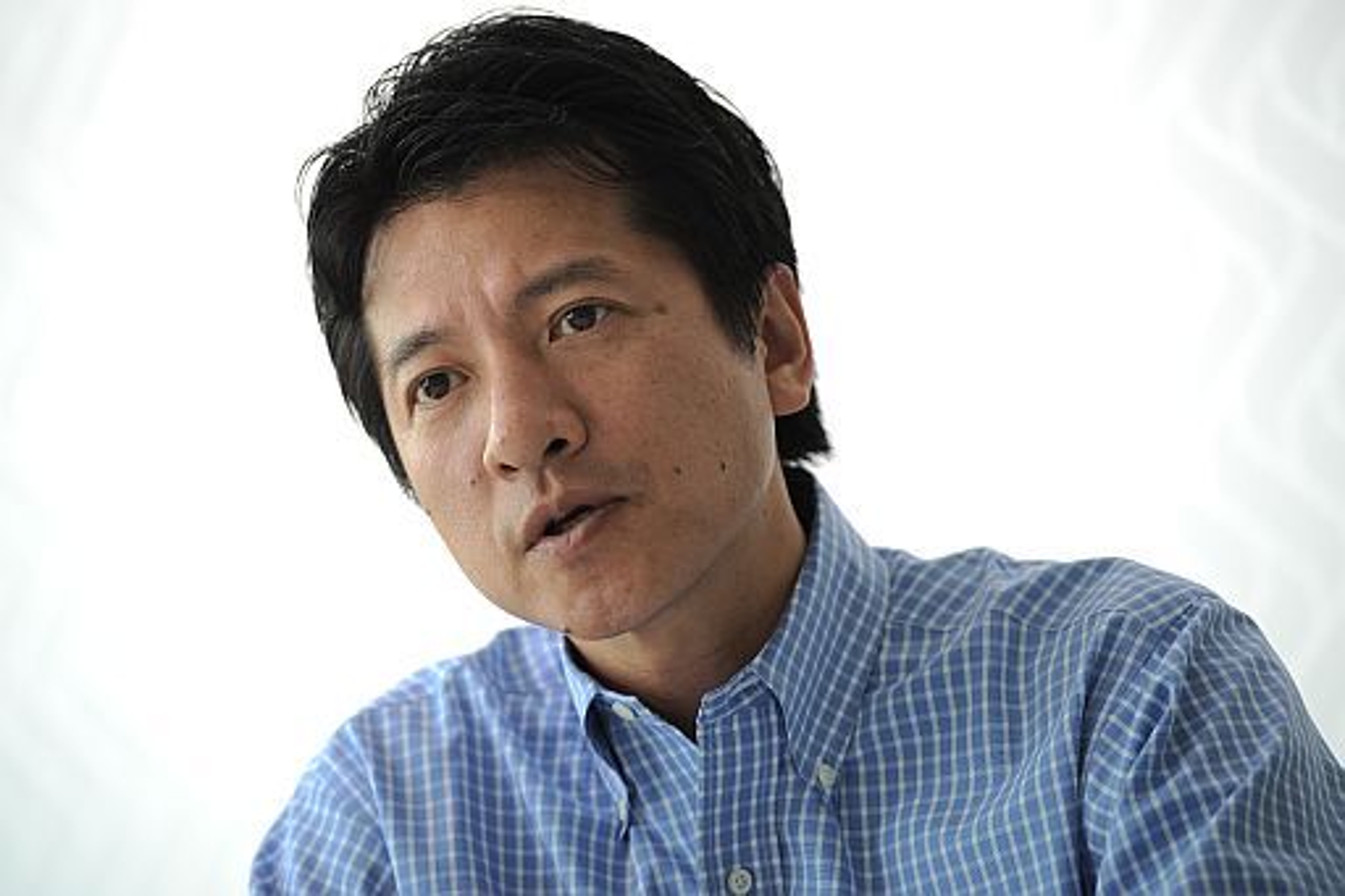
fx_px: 7469
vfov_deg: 6.9
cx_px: 672
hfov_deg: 10.3
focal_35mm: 200
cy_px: 448
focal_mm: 200
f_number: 3.5
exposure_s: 1/160
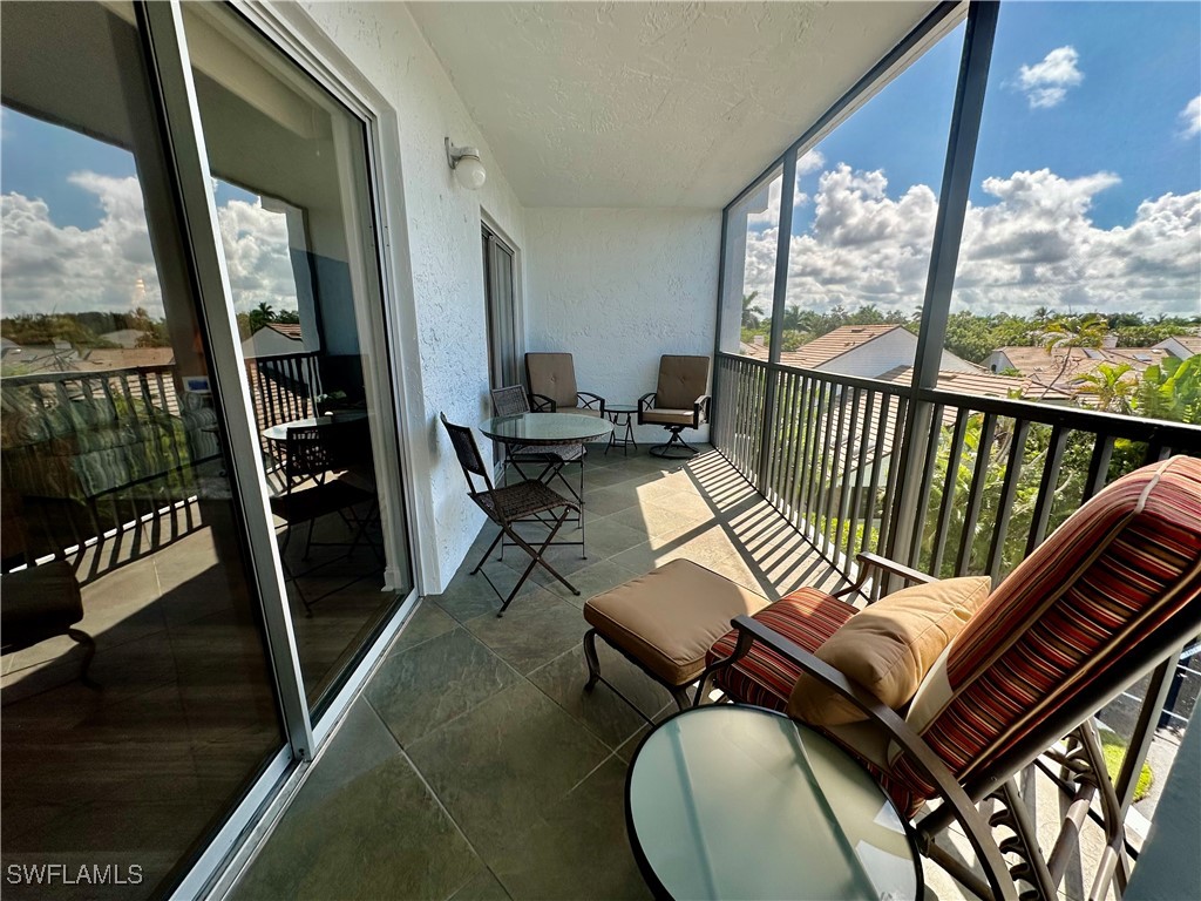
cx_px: 600
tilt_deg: -13.0
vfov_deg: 85.7
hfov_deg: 102.1
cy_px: 450
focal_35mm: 14
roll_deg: +0.3
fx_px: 486
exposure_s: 1/558
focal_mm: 2.22
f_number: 2.2
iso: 40
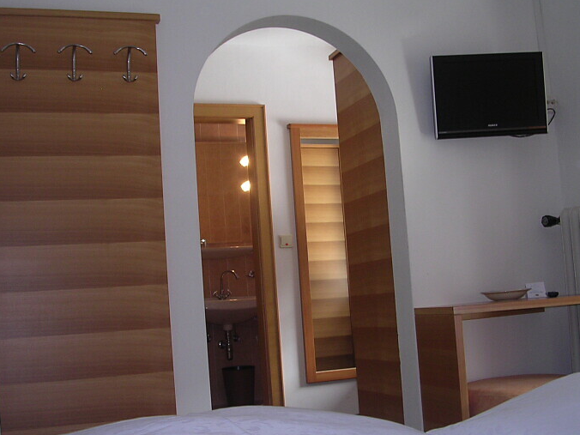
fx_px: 754
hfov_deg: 42.1
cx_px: 285
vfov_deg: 32.1
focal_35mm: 45
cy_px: 246
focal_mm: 5.8
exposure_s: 1/30
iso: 100
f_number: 2.8
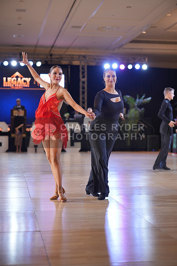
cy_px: 133
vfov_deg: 32.4
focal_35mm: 62
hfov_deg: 21.9
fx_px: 457
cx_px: 88
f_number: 2
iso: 1000
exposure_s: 1/500
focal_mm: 62
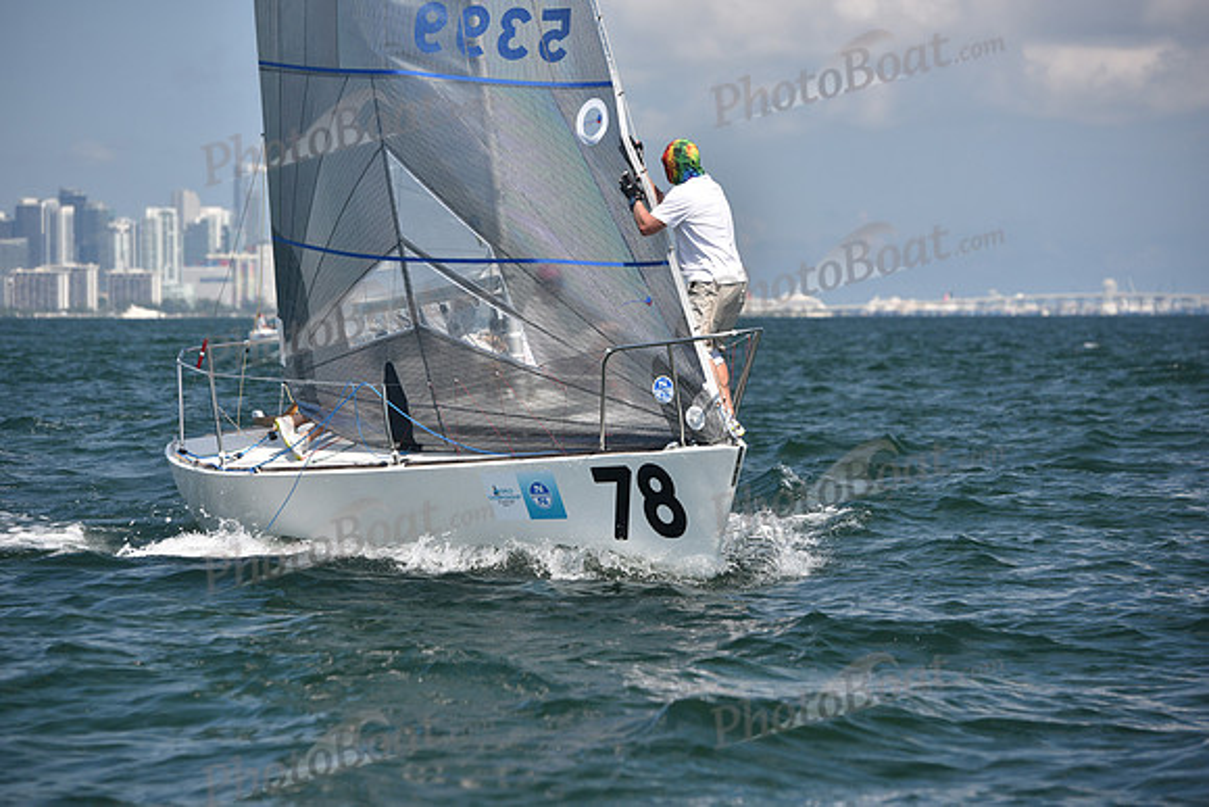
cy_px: 404
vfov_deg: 9.2
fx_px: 5038
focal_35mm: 150
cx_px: 604
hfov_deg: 13.7
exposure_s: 1/1000
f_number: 5
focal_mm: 150
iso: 250
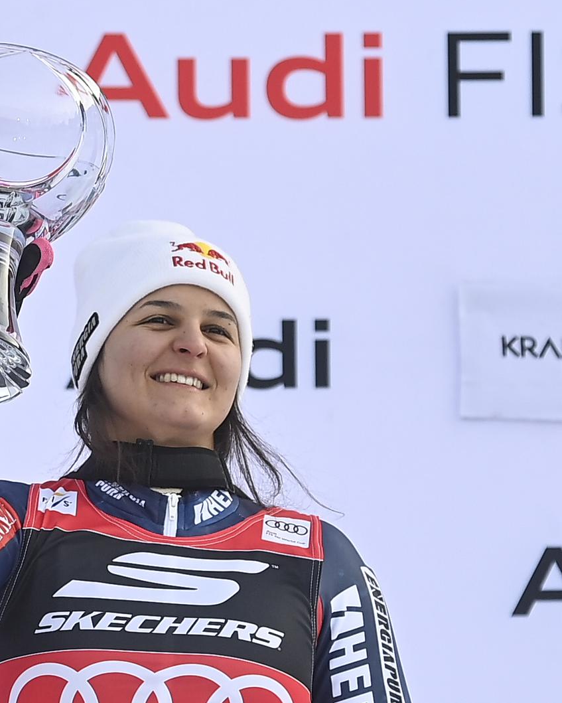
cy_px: 350
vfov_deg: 11.2
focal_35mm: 173
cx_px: 339
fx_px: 3597
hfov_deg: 8.9
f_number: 2.8
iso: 200
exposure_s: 1/1250
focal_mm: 122
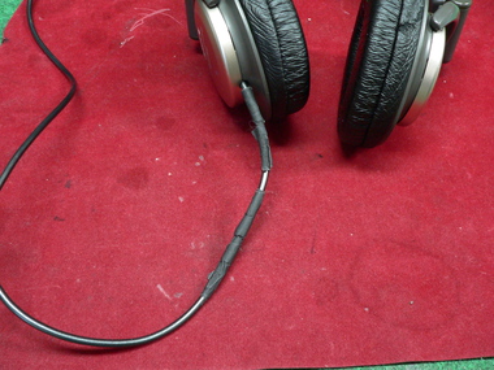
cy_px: 185
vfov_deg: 37.7
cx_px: 247
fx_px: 542
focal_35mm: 38
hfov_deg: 49.0
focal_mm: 6.4
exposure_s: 1/8
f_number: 2.8
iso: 200
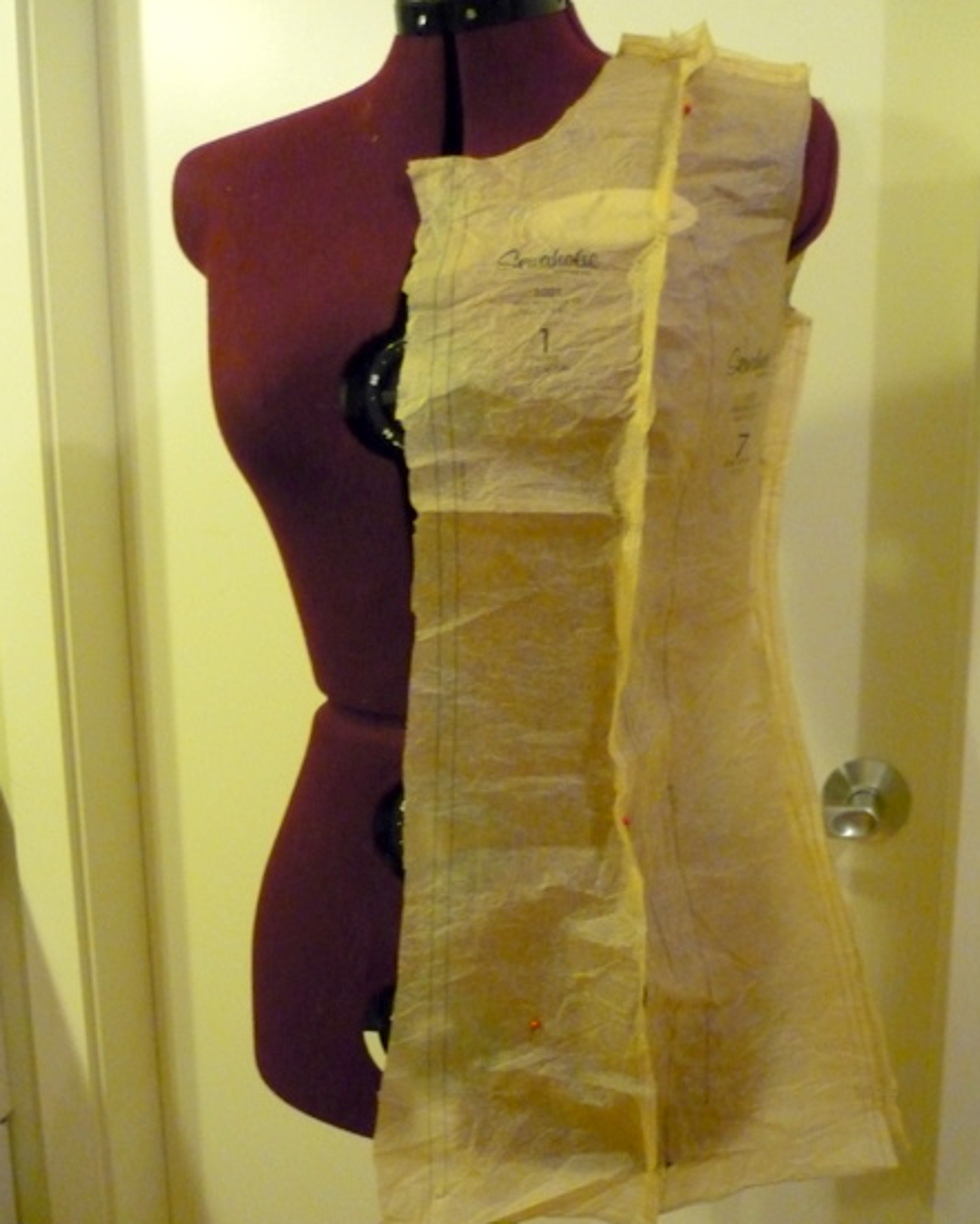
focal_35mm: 35
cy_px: 619
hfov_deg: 42.2
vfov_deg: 51.5
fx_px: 1268
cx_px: 492
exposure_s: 1/20
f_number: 2.8
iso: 800
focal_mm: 5.5
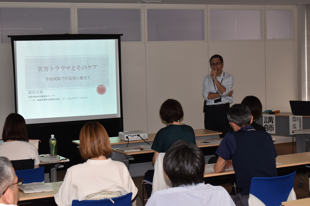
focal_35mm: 72
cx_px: 155
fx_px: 620
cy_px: 103
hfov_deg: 28.1
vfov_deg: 18.9
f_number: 5.6
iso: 560
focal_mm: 48
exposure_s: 1/125
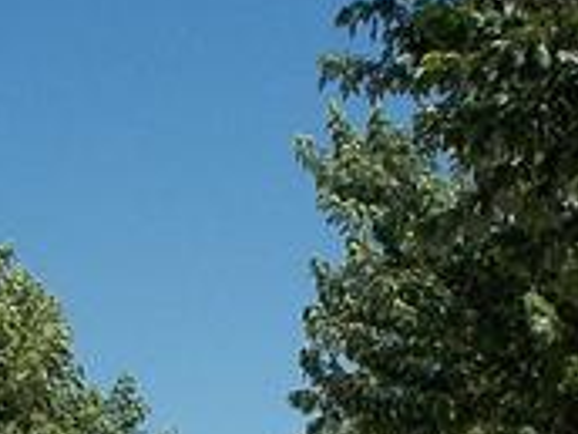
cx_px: 47
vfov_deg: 10.5
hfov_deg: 14.4
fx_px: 2254
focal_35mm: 135
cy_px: 713
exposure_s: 1/1000
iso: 80
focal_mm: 4.1
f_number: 3.3
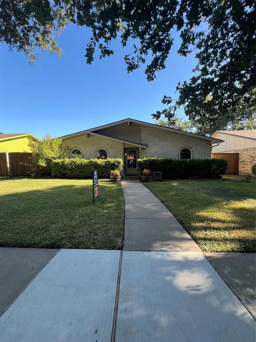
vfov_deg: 106.2
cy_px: 171
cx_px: 128
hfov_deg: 89.9
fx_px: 128
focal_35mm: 13
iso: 32
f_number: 1.8
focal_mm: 1.57
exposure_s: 1/181
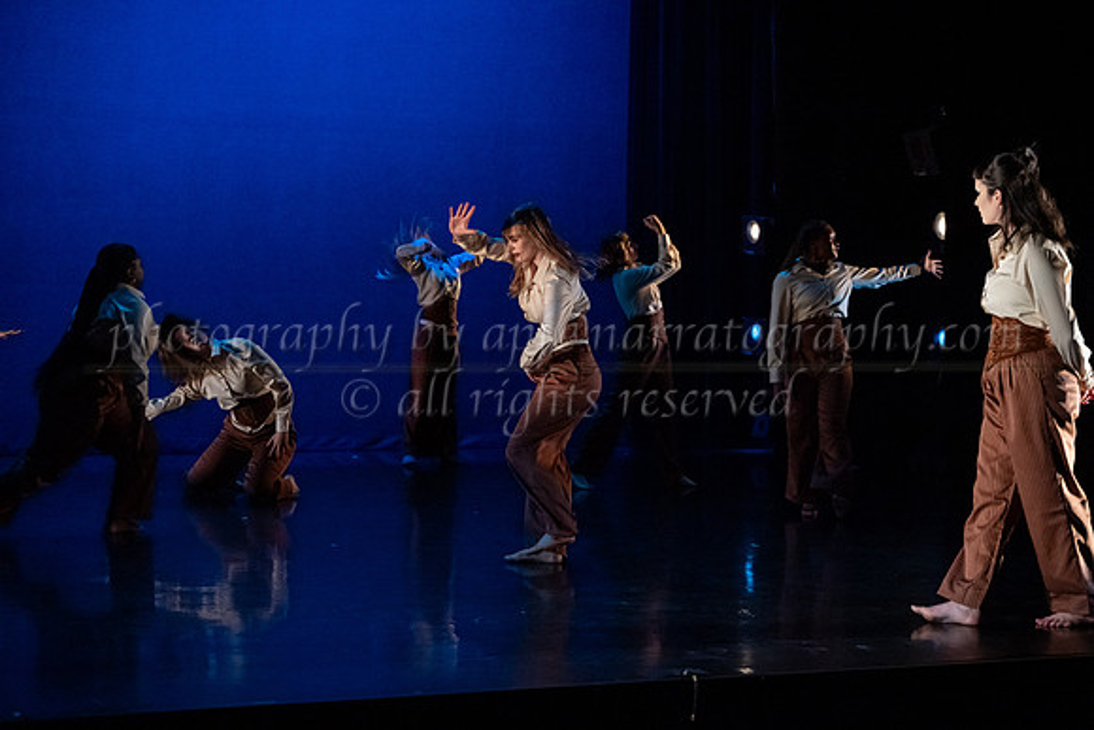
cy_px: 365
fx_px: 2280
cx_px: 547
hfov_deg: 27.0
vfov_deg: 18.2
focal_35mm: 75
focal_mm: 75
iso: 4000
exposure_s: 1/400
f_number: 3.5
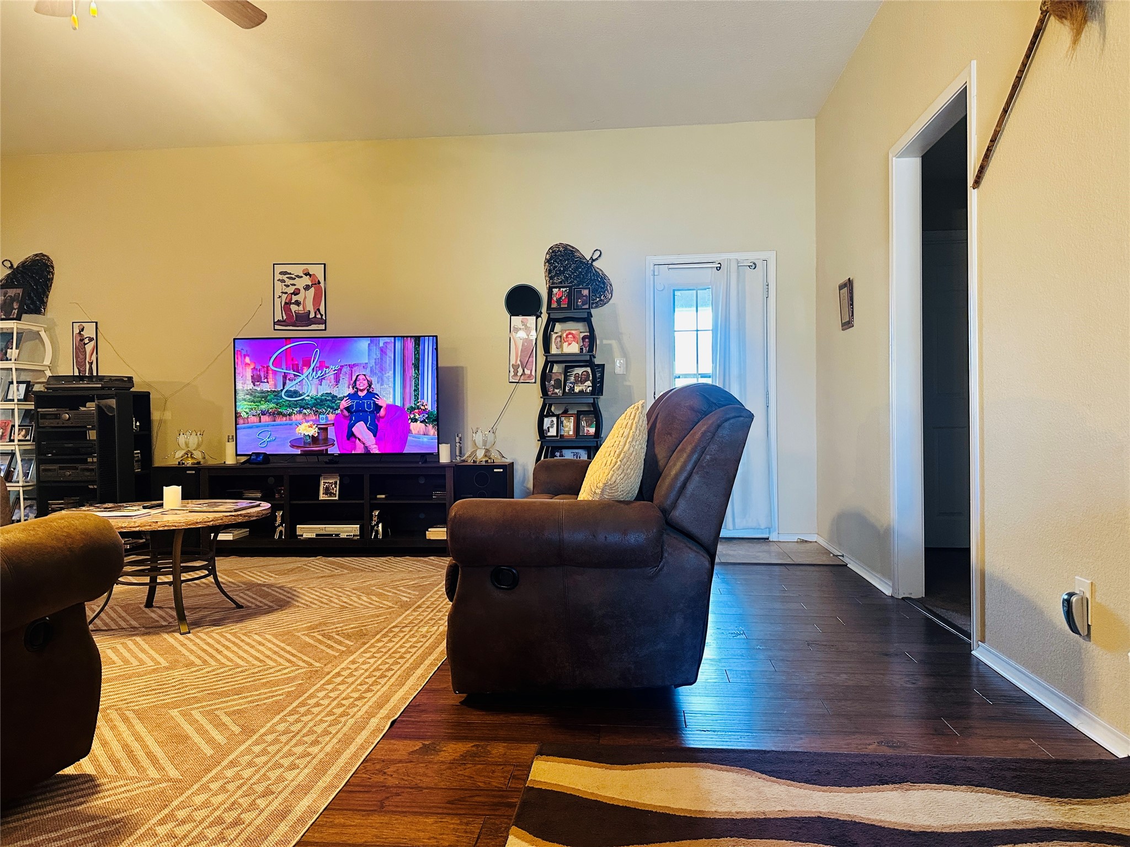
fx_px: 783
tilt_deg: -1.0
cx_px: 565
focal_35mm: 24
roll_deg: +1.0
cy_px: 424
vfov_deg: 56.8
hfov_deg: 71.6
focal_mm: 6.86
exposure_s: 1/60
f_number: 1.78
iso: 320
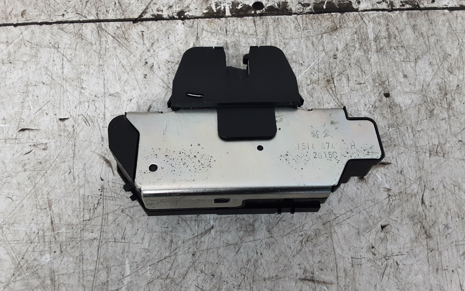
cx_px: 232
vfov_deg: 43.1
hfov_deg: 64.6
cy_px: 150
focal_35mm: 29
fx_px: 368
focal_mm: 2.91
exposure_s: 1/50
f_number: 1.9
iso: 80
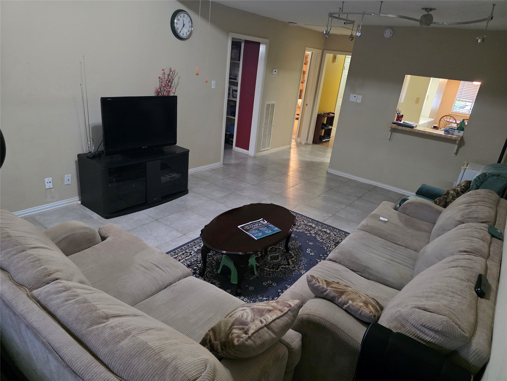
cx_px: 254
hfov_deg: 73.9
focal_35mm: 23
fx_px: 337
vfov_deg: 58.9
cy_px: 190
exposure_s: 1/120
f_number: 1.7
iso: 1600
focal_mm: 6.3
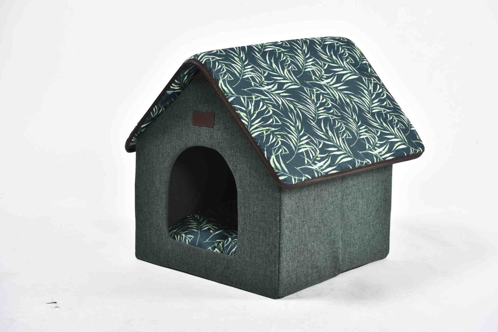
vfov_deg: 19.5
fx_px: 969
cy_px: 166
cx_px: 249
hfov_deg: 28.8
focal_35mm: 70
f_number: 10
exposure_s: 1/125
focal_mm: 70
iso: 320
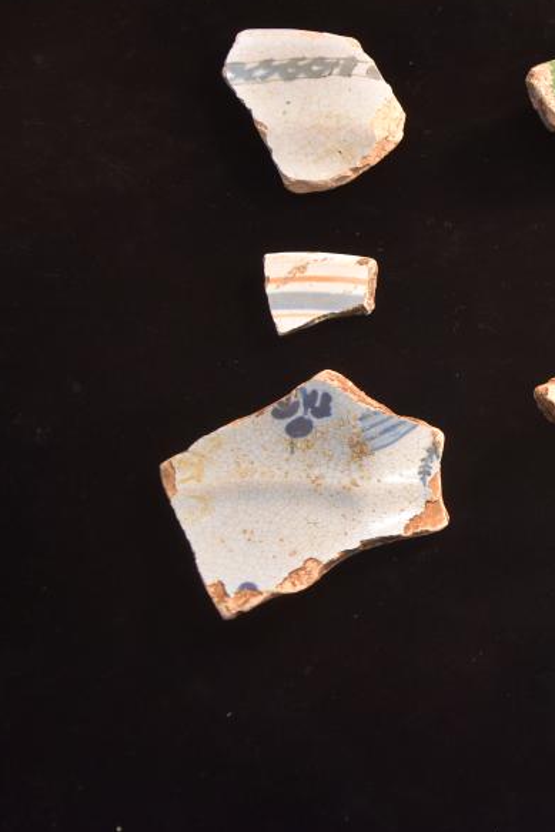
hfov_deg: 23.3
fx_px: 1155
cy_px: 359
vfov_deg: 39.5
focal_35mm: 50
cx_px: 758
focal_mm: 18
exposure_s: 1/60
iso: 720
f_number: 4
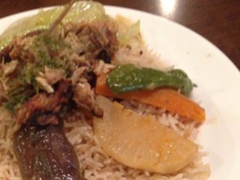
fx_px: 354
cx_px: 74
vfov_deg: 28.4
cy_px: 122
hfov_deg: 37.0
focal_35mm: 51
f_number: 2.4
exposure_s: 1/15
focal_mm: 4.12
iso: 320
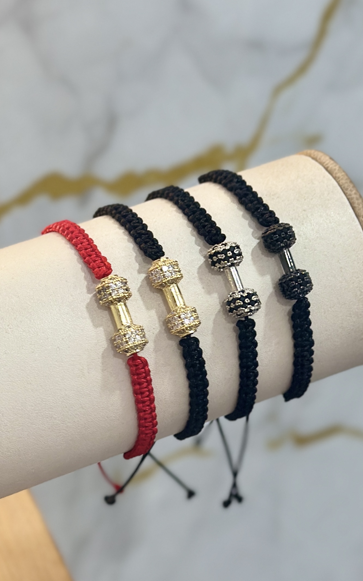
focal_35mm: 54
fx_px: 854
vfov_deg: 37.5
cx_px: 214
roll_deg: +1.5
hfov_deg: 24.0
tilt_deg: -25.6
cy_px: 301
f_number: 1.78
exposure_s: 1/60
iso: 125
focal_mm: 6.86
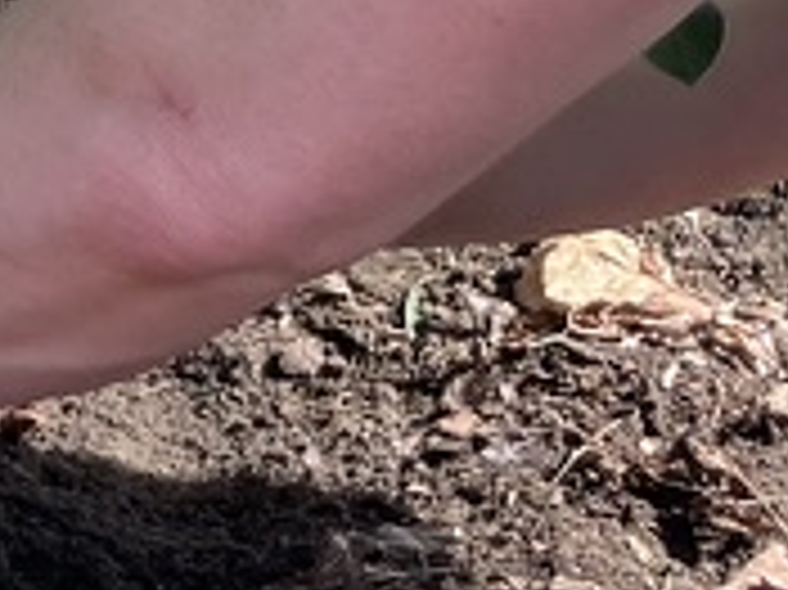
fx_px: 3458
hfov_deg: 11.6
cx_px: -815
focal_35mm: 152
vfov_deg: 9.7
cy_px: 99
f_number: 1.6
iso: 32
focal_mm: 4.2
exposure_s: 1/443
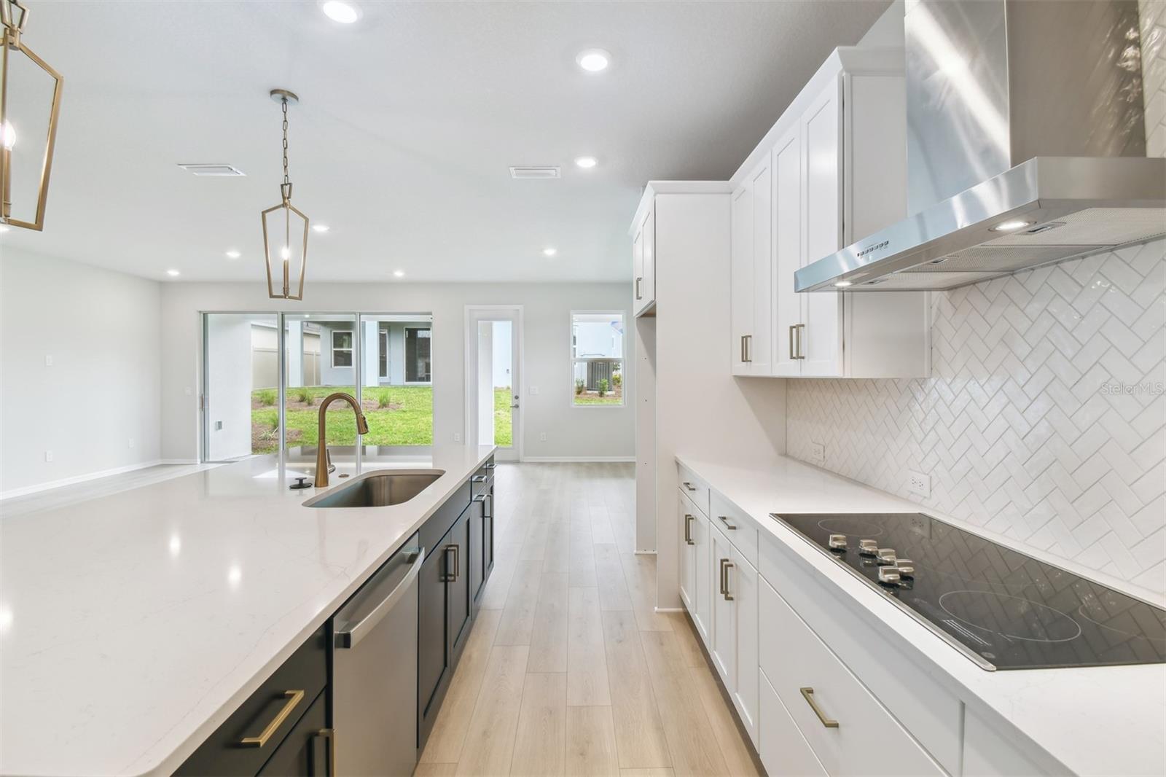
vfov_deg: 77.3
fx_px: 486
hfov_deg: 100.4
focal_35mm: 15
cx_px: 583
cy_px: 388
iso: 100
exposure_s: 1/30
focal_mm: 10
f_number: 7.1
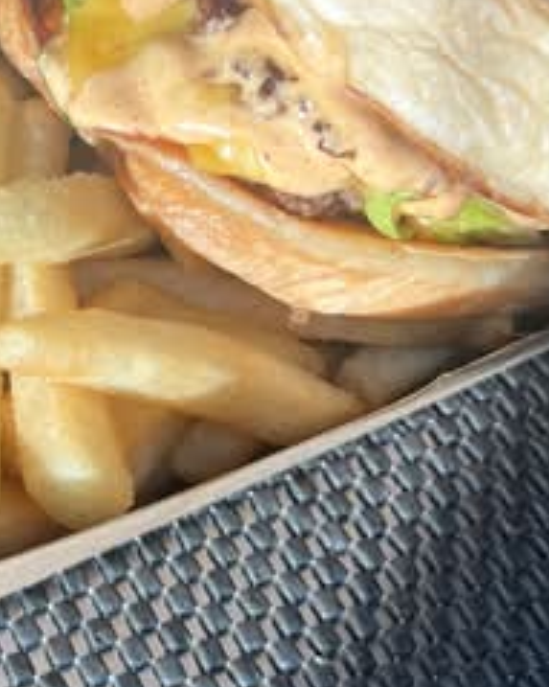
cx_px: -106
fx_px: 1585
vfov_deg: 24.0
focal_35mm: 78
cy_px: 119
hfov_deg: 18.6
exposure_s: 1/340
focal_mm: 5.7
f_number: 1.5
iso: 50
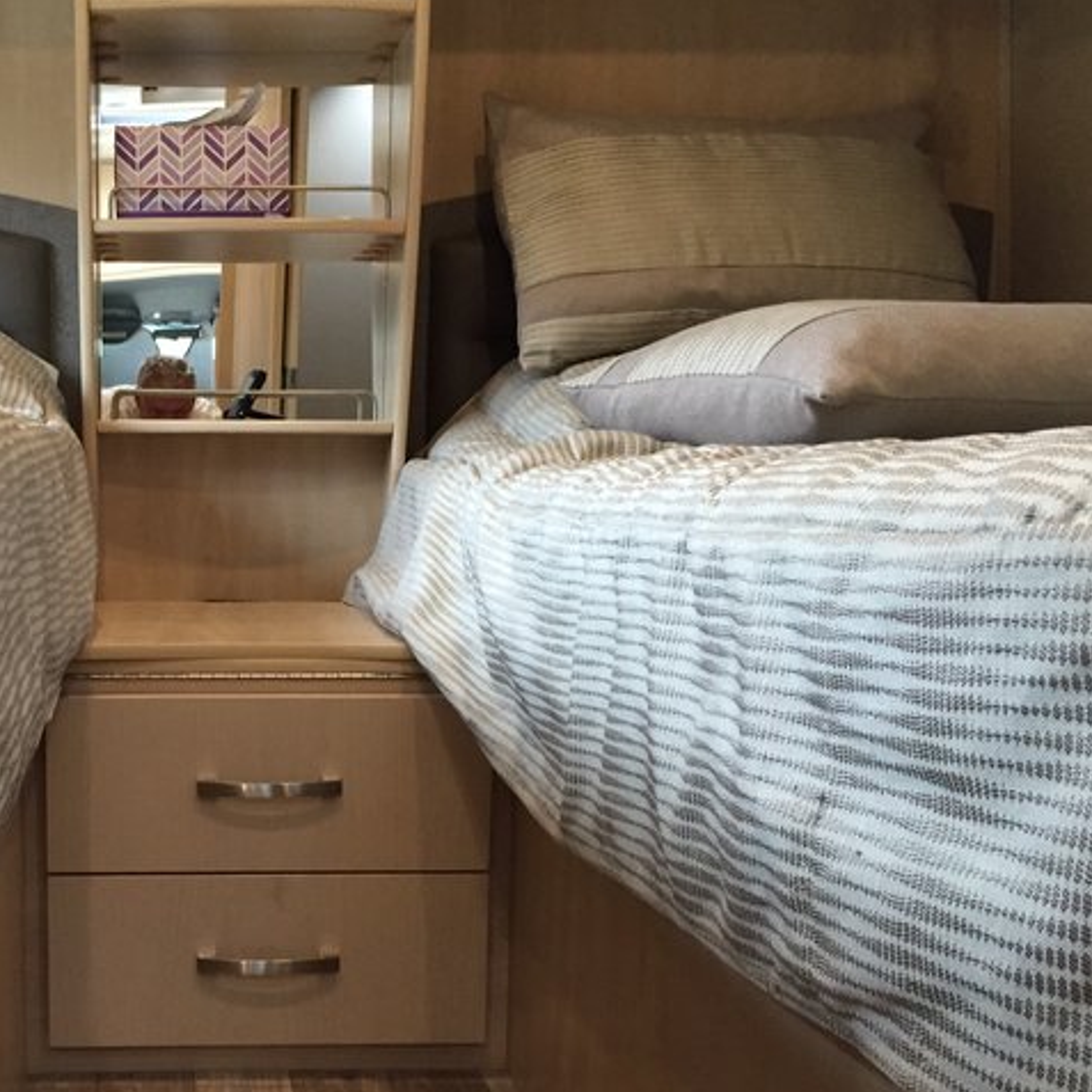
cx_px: 215
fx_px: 1535
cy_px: 680
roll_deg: +0.6
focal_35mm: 43
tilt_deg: -8.6
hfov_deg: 37.7
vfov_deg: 38.9
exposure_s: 1/30
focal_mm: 4.15
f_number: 2.2
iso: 160
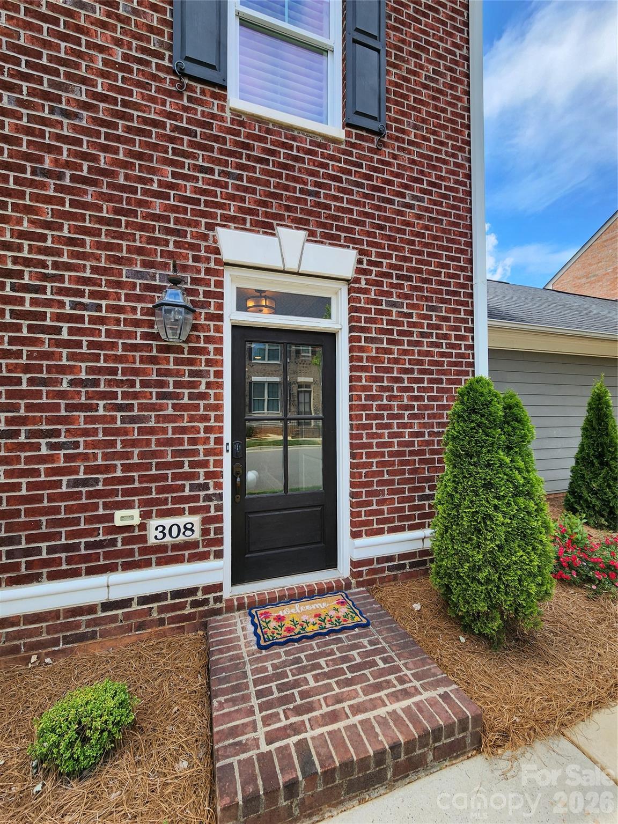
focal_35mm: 13
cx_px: 309
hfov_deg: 89.9
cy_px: 412
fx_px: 309
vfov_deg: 106.2
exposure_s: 1/550
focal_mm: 2.2
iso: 50
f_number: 2.2
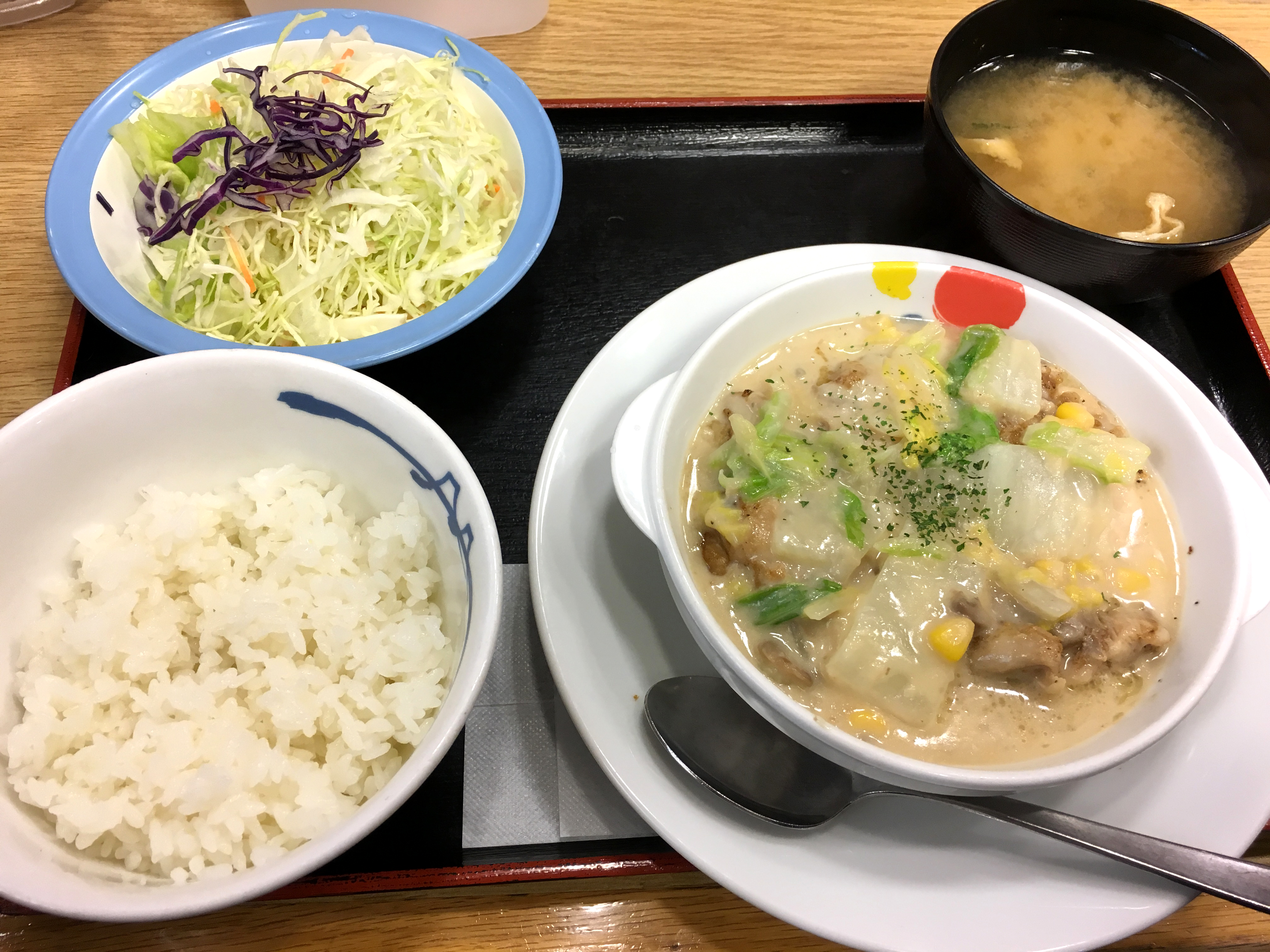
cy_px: 476
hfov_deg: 61.7
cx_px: 635
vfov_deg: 48.2
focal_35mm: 29
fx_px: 1064
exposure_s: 1/30
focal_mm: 4.15
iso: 32
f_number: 2.2
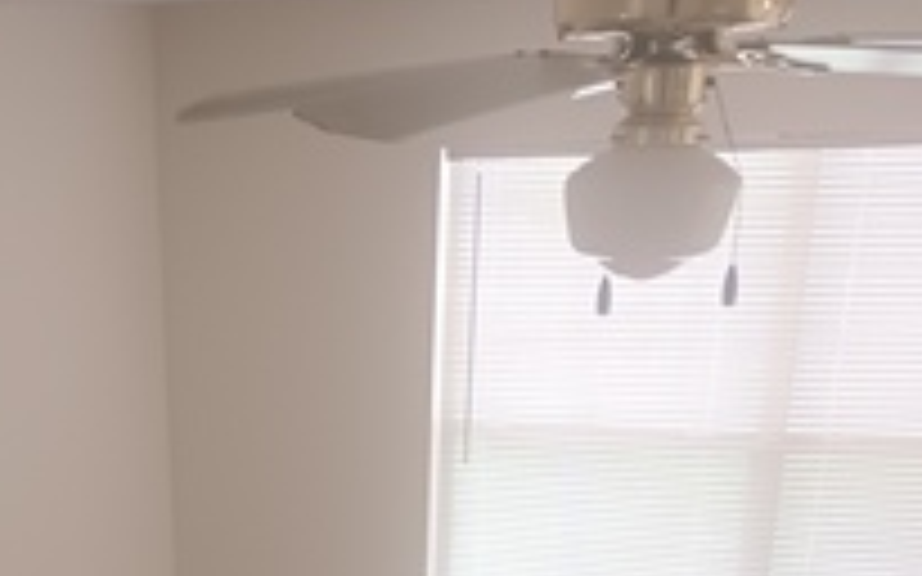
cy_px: 1058
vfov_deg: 16.2
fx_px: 1683
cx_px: 148
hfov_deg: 29.7
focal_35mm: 67
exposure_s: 1/24
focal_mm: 4
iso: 320
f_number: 1.8
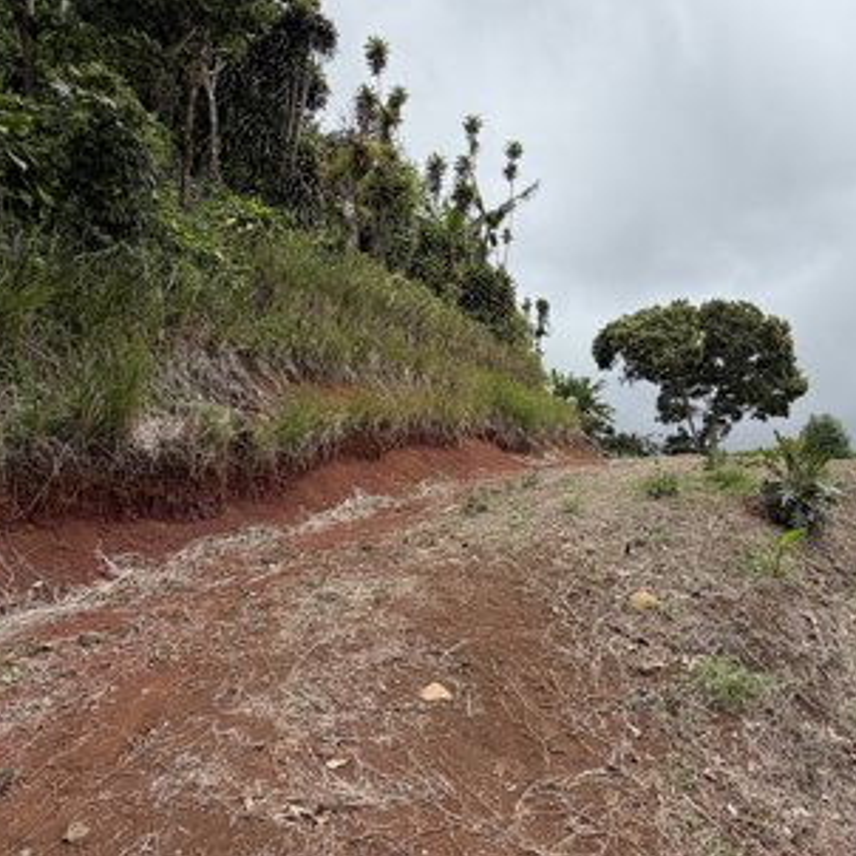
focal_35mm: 26
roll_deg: +0.5
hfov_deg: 59.2
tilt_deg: +0.5
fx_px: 727
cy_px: 445
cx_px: 585
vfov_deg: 60.9
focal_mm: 2.22
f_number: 2.2
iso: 20
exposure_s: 1/1339
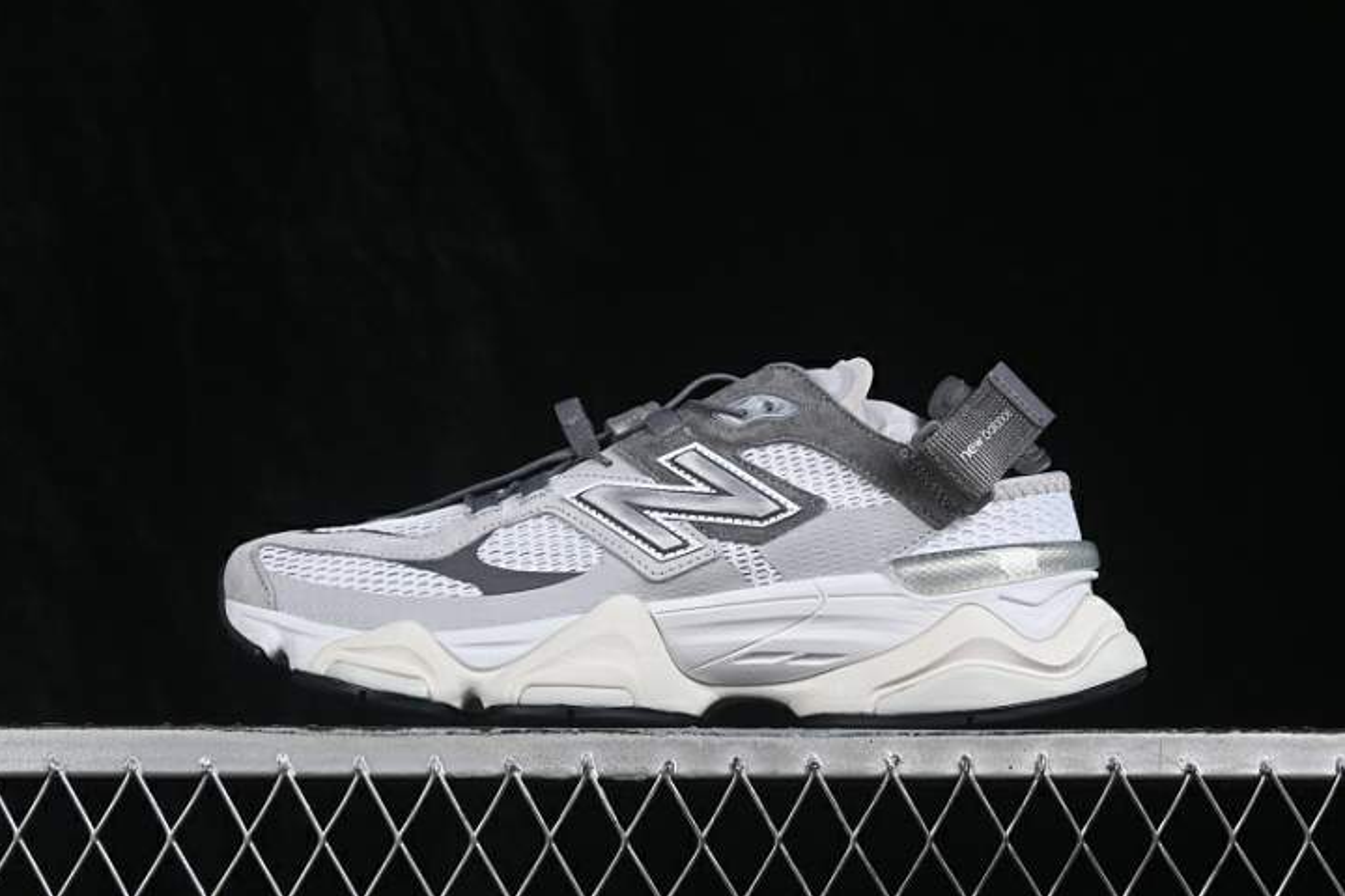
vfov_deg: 17.9
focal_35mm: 76
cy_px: 446
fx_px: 2839
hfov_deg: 26.7
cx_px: 674
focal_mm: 50
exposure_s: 1/80
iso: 160
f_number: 8
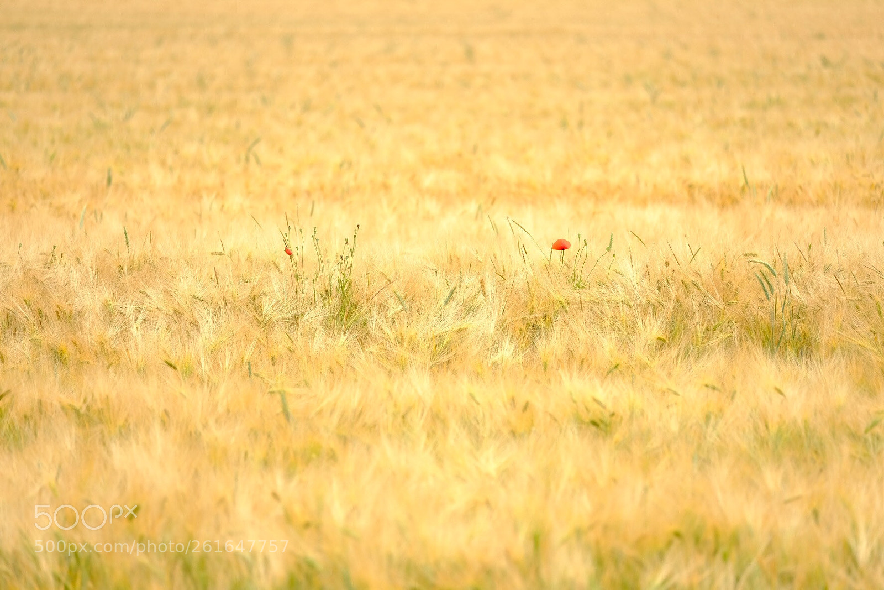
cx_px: 442
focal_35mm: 210
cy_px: 295
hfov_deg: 9.8
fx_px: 5157
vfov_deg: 6.5
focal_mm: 140
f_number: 2.8
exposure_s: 1/1250
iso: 400
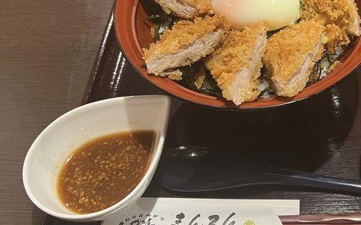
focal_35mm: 46
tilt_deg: -52.6
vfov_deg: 27.8
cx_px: 286
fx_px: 453
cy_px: 73
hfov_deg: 41.7
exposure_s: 1/33
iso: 400
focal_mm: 5.7
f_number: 1.5
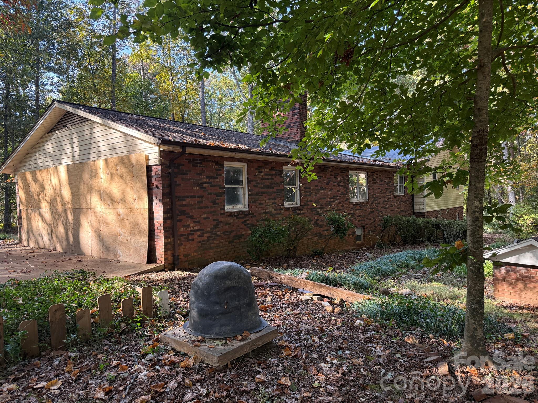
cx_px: 269
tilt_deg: -0.4
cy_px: 202
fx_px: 373
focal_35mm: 24
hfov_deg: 71.6
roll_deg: +1.8
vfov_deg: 56.8
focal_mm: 6.76
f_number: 1.78
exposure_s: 1/243
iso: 125
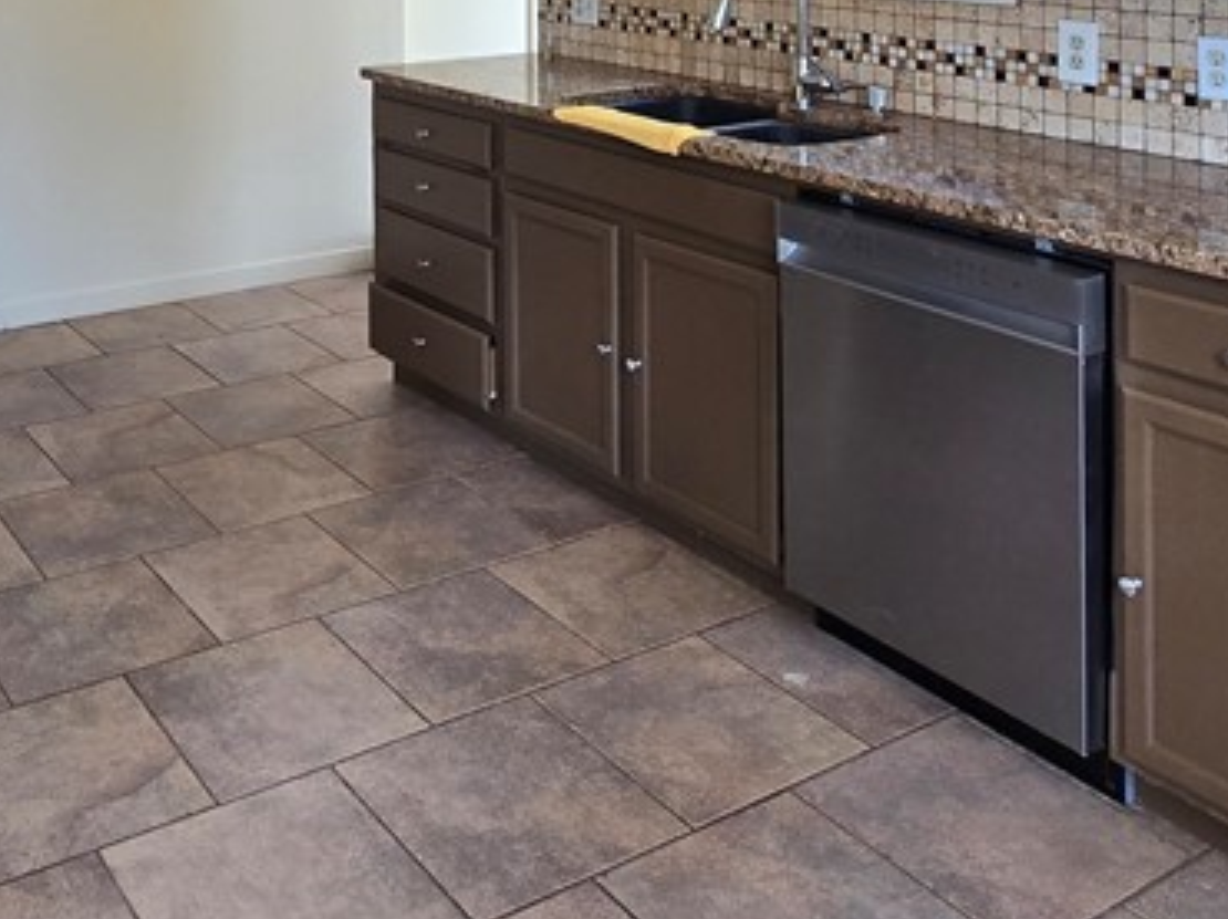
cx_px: 295
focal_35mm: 36
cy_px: -60
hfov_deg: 49.2
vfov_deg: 34.8
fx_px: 1276
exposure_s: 1/60
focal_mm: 2.2
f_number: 2.2
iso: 160
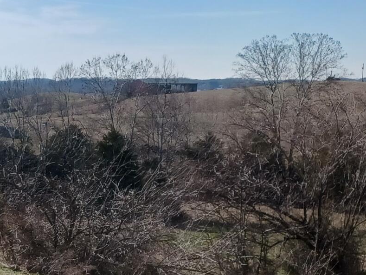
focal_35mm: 95
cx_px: -77
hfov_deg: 19.4
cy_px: 197
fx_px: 1005
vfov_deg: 15.5
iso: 40
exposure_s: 1/1035
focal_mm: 4.6
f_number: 1.8
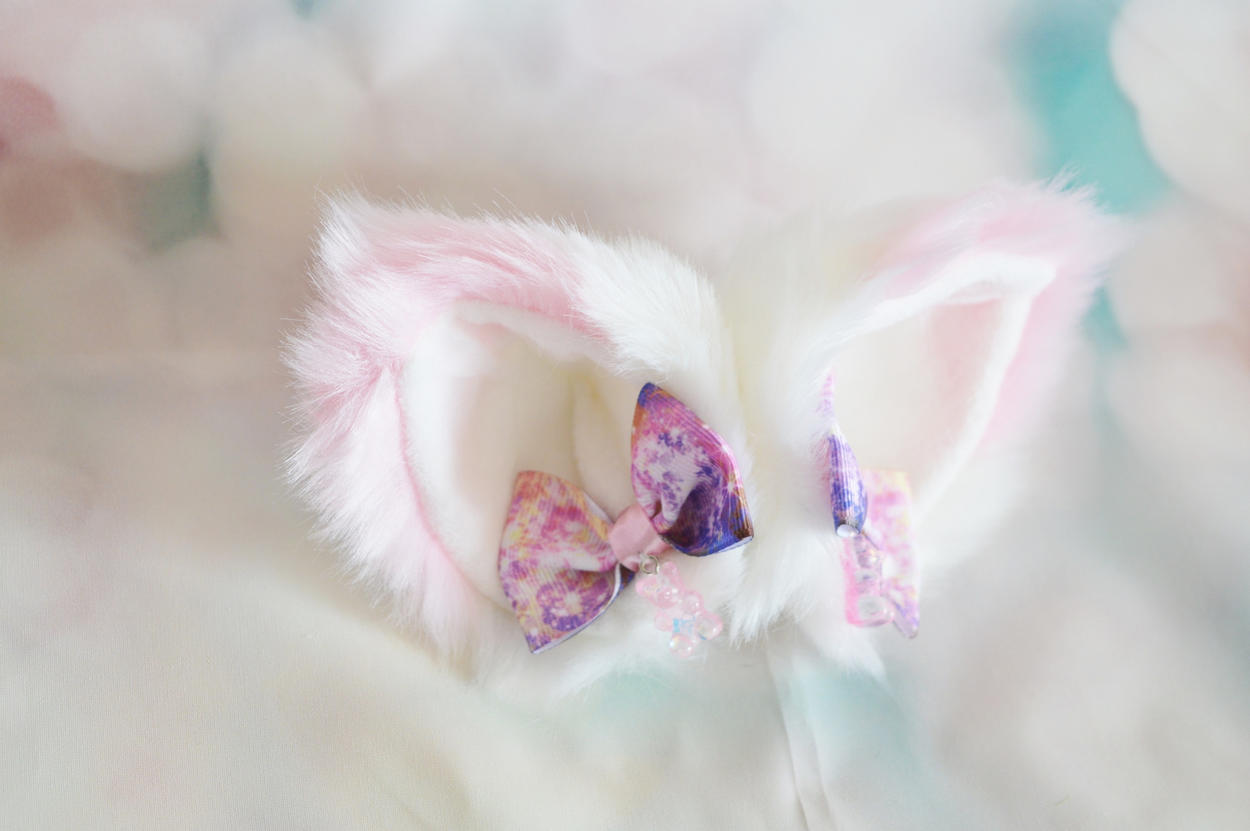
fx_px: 2498
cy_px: 416
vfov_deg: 18.9
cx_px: 625
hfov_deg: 28.1
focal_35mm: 72
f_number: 5.3
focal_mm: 48
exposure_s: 1/100
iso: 400
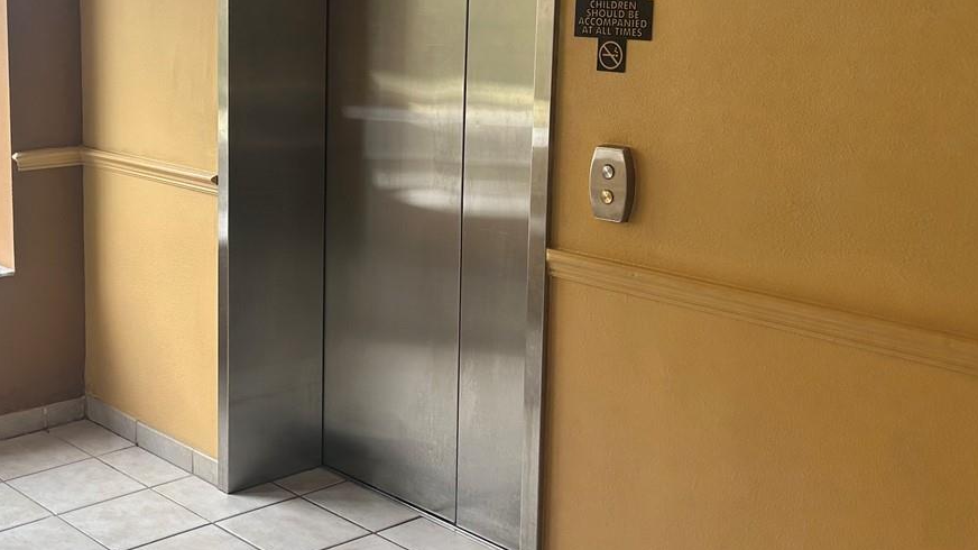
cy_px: 150
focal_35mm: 52
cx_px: 247
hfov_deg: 38.8
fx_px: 1348
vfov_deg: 22.9
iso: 50
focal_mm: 5.7
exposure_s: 1/189
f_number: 1.5
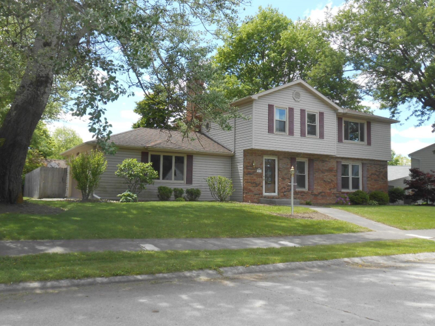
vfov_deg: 41.8
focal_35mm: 34
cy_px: 163
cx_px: 218
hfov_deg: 54.0
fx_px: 427
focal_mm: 6
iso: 80
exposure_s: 1/320
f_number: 3.9
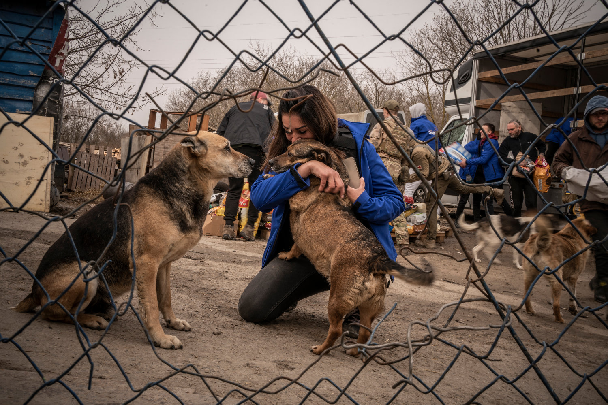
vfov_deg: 37.9
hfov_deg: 54.4
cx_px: 304
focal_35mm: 35
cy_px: 202
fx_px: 591
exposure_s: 1/40
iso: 200
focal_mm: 35
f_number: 22
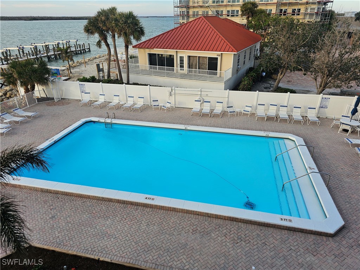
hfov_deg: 73.9
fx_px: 239
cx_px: 180
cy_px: 135
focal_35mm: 23
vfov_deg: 58.9
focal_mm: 6.3
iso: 10
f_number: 1.7
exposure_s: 1/194
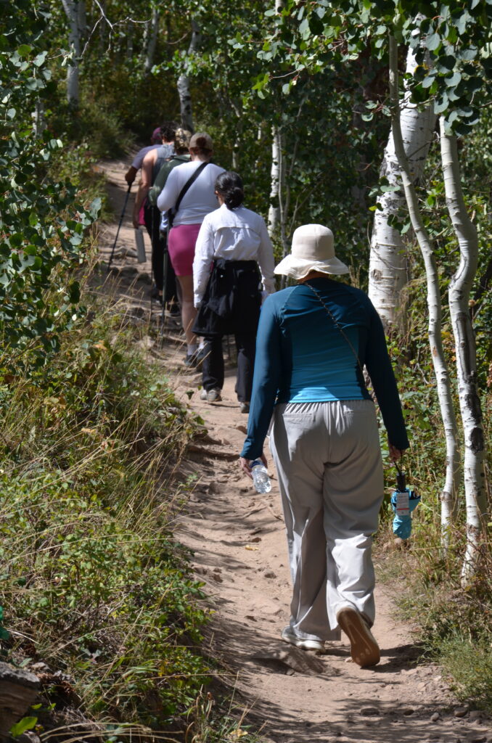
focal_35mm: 158
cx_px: 246
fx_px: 3244
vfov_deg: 13.1
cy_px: 372
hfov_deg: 8.7
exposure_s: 1/250
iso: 125
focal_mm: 105
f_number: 8
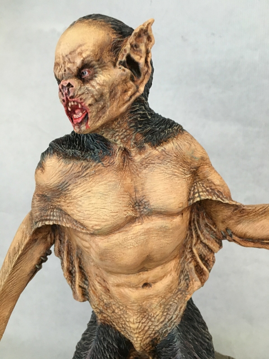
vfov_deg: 61.7
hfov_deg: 48.2
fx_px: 300
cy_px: 180
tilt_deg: -9.7
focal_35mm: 29
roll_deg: -0.4
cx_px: 134
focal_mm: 4.15
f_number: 2.2
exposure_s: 1/17
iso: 400
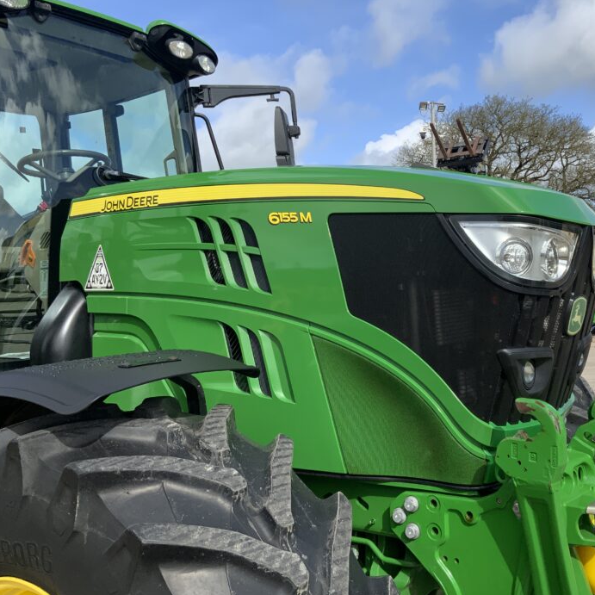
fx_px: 739
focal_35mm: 38
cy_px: 274
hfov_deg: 43.5
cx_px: 369
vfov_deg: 43.8
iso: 16
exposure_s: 1/1577
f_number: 1.8
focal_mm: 3
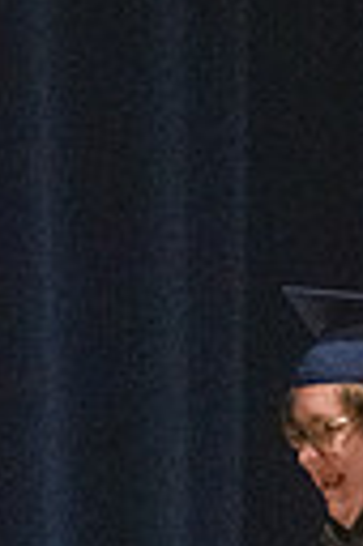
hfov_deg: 1.8
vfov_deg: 2.7
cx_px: 109
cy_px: 836
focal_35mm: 760
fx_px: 11525
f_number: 3.2
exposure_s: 1/400
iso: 10000
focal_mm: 145
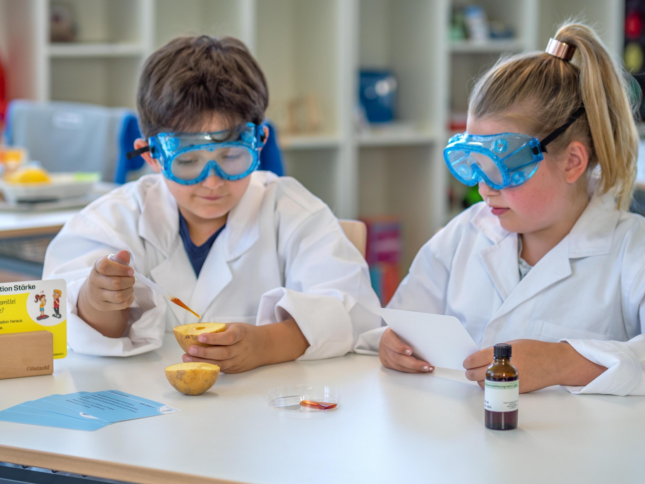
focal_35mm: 102
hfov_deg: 19.3
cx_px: 335
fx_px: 1900
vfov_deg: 14.5
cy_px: 232
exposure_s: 1/500
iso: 200
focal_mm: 43
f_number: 1.8
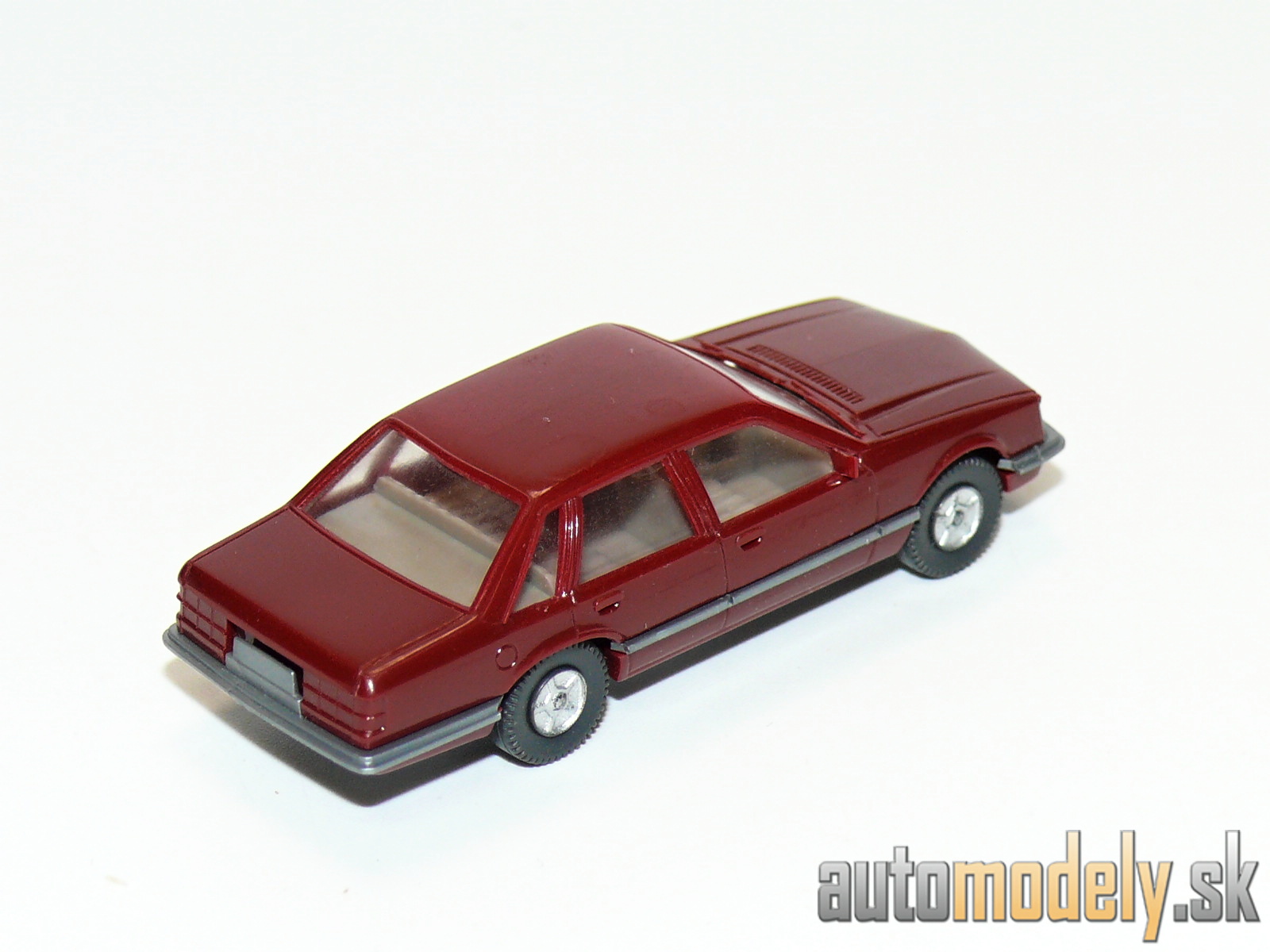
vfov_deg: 10.8
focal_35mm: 137
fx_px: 5026
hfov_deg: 14.4
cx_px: 635
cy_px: 476
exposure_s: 1/30
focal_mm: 16.4
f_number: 4
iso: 100
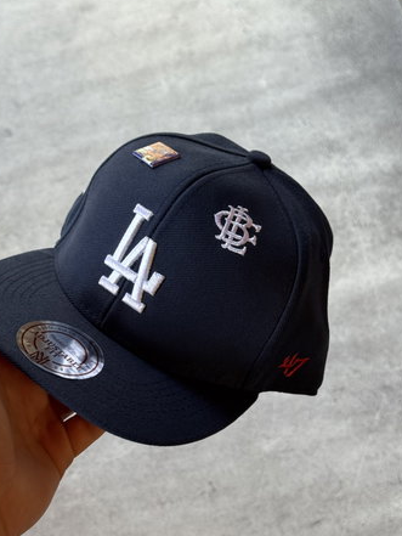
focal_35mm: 58
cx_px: 166
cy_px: 267
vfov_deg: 33.2
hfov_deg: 25.2
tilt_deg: -69.9
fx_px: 898
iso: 80
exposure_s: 1/121
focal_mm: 6.76
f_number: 1.78
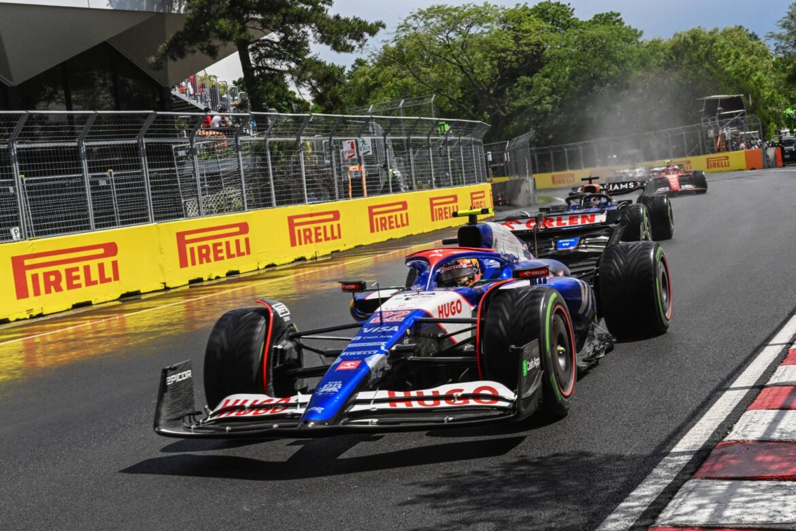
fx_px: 1548
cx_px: 398
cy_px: 266
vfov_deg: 19.5
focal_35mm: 70
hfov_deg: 28.8
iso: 1600
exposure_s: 1/1600
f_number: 10
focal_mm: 70
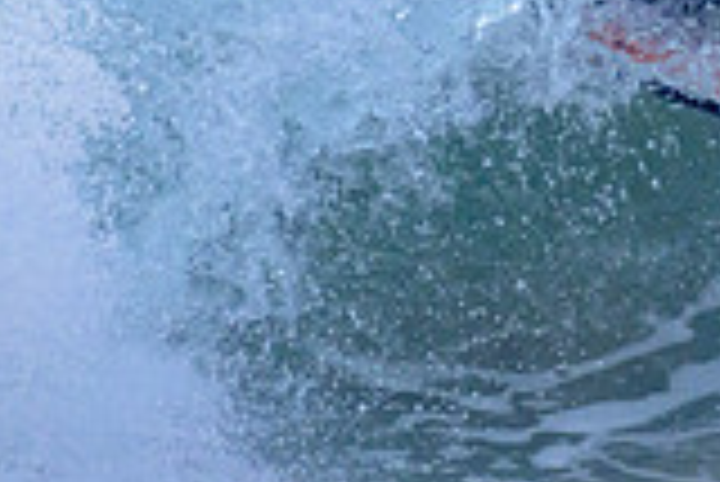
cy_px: -61
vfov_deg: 0.5
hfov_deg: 0.7
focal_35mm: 2893
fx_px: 57911
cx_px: 1282
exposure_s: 1/2000
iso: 2000
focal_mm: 800
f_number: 11
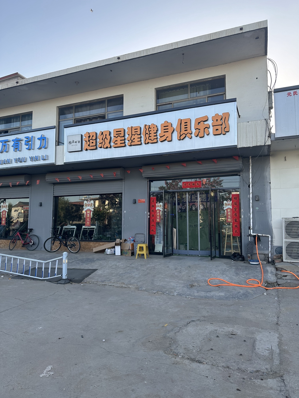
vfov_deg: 71.6
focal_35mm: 24
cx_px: 150
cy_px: 199
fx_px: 276
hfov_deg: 56.8
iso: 80
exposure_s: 1/642
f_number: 1.78
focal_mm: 6.86
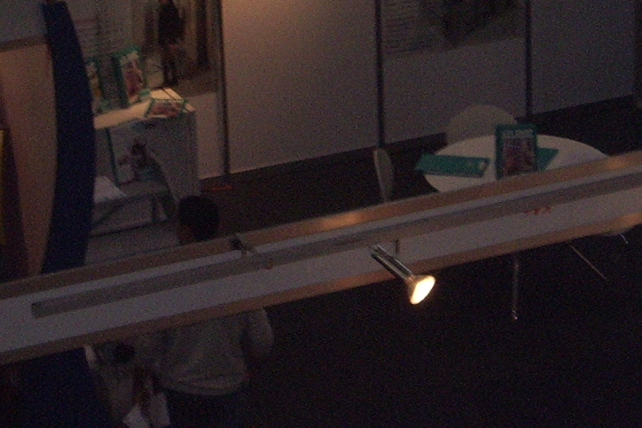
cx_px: 450
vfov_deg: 8.0
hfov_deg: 12.1
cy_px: 11
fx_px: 3032
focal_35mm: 170
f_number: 3.9
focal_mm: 12.2
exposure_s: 1/50
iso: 200
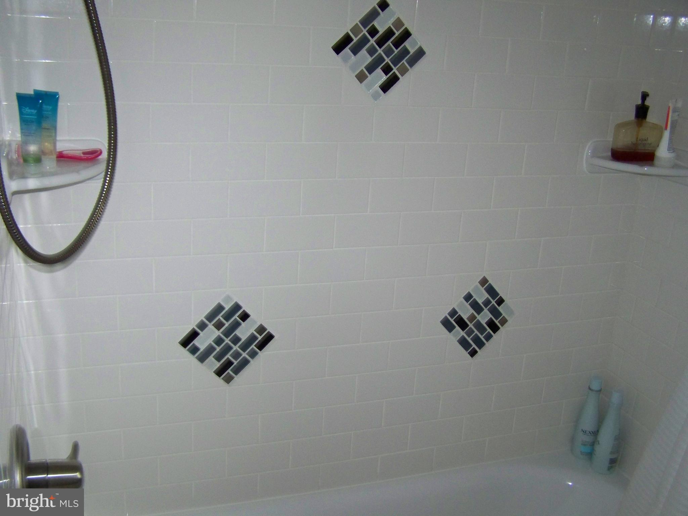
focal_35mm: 38
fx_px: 755
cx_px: 344
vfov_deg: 37.7
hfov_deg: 49.0
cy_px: 258
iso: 200
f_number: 2.8
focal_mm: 6.3
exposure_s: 1/30
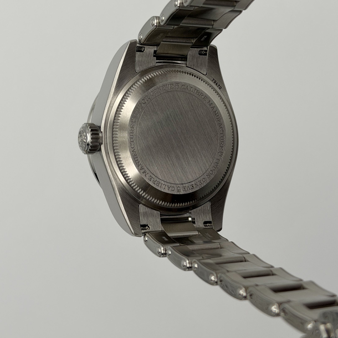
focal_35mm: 57
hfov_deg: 30.0
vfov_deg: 30.0
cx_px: 170
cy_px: 137
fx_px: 630
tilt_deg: -86.0
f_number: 1.78
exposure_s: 1/513
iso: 64
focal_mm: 6.76
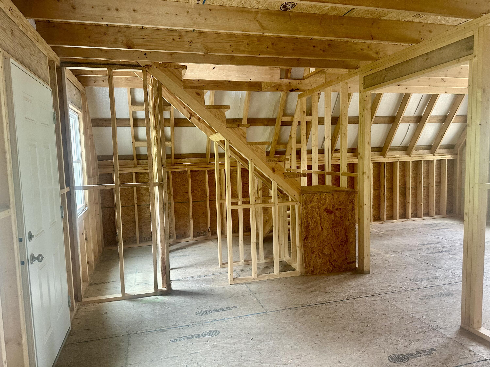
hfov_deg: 71.6
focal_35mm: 24
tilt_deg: -4.1
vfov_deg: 56.8
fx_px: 340
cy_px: 184
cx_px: 245
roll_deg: +1.3
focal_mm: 6.86
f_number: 1.78
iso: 250
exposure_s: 1/60
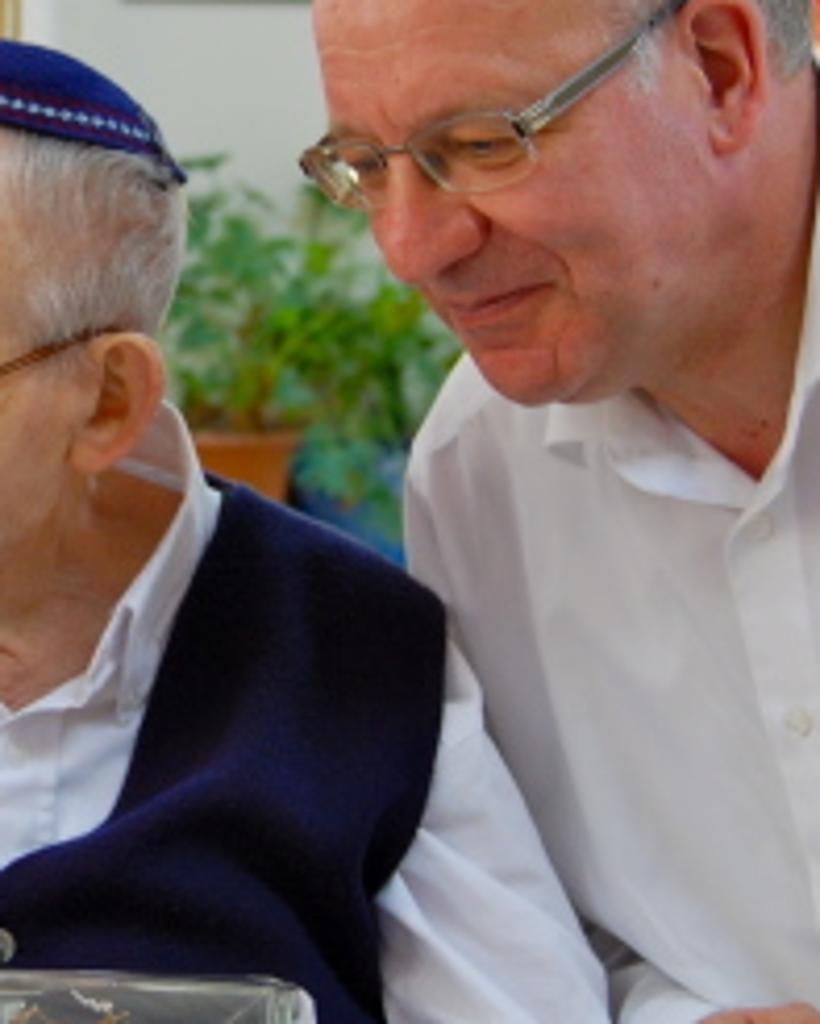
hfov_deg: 14.4
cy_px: 373
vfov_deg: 18.0
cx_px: 71
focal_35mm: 106
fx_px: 3218
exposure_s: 1/30
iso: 560
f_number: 4.5
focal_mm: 31
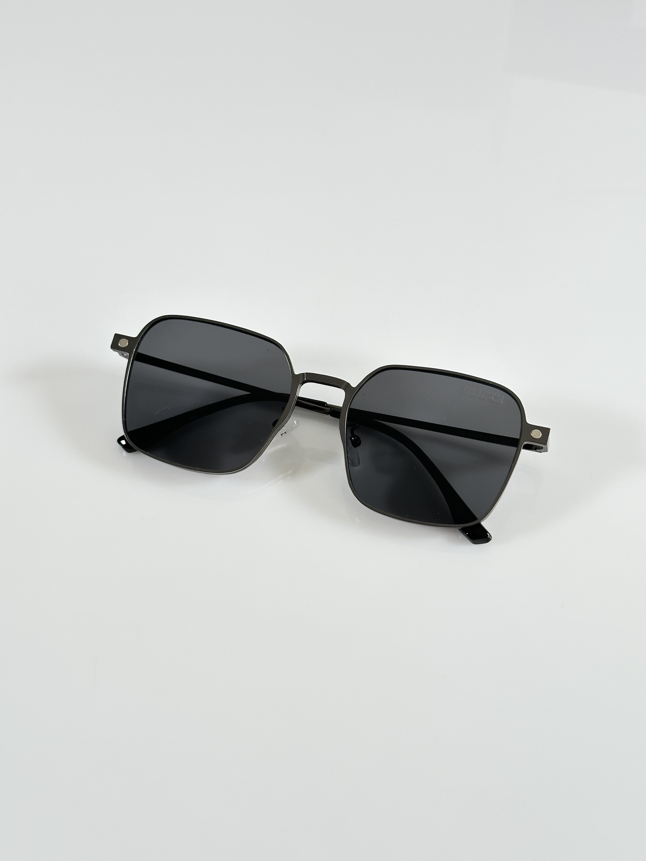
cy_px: 430
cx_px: 323
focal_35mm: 48
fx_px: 1194
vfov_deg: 39.7
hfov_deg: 30.3
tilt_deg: -52.7
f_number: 1.78
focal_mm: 6.86
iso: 80
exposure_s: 1/138
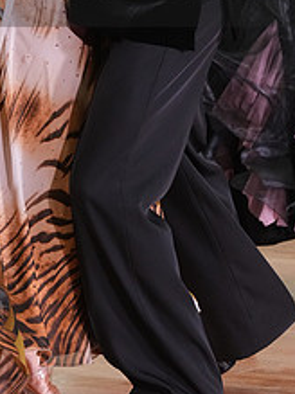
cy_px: -32
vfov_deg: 4.1
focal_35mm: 485
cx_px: 114
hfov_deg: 3.1
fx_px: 5516
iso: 3200
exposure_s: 1/200
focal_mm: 190
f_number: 6.3
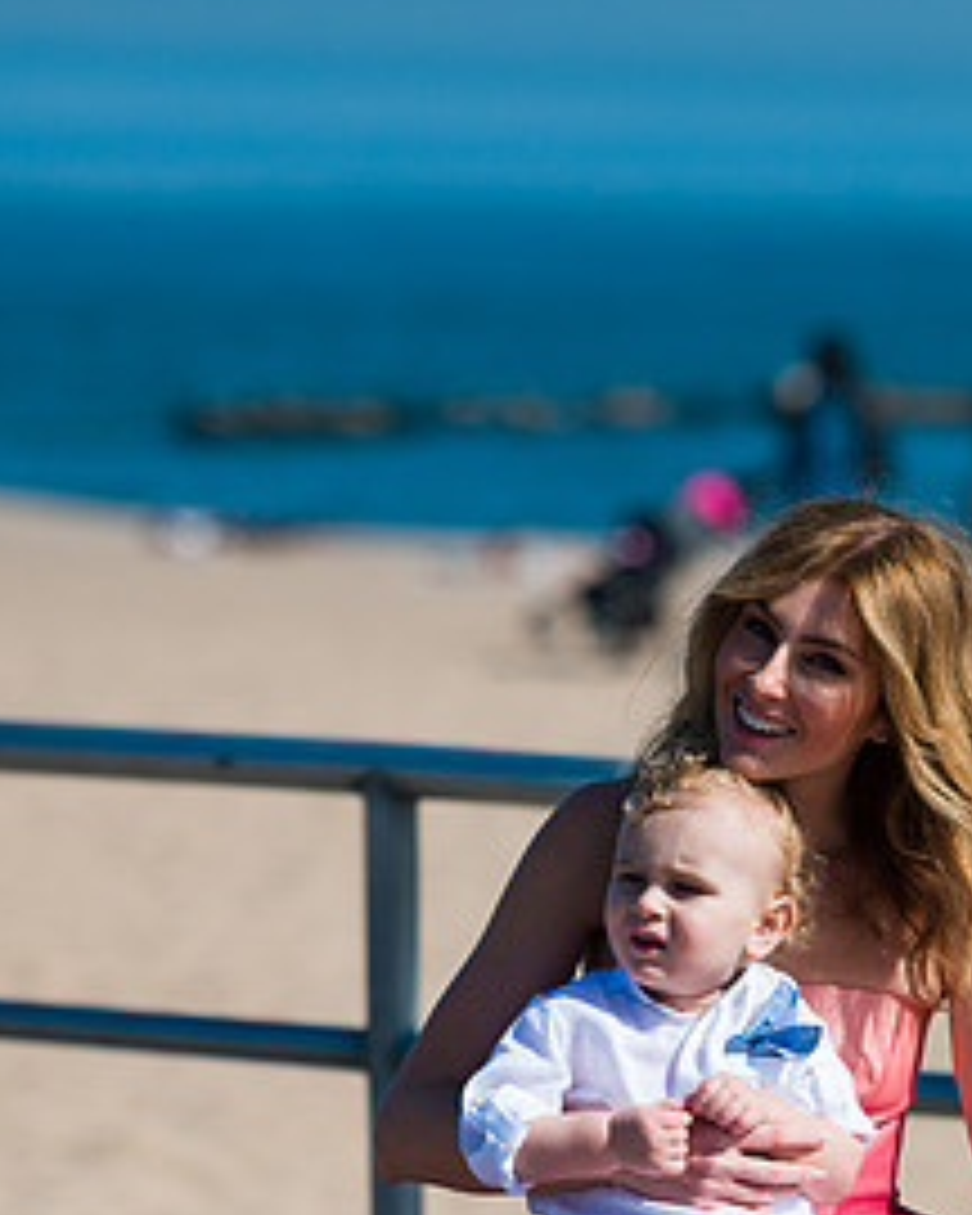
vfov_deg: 7.4
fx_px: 9421
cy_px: 842
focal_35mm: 262
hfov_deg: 5.9
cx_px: 711
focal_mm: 130
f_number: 3.2
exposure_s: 1/6400
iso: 200
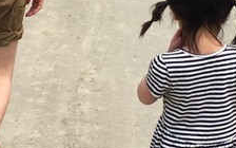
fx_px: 1061
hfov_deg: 12.7
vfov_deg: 7.9
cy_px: 30
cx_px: 64
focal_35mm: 165
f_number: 2.2
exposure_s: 1/1508
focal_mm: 4.15
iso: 25
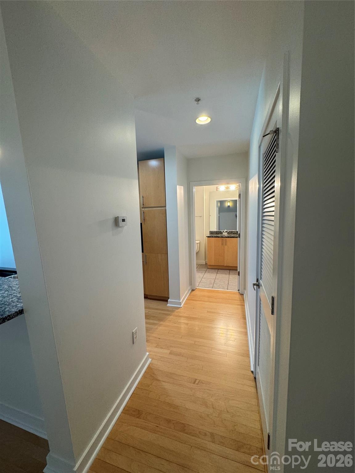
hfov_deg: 85.7
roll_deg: +1.8
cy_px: 236
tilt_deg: -5.7
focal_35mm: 14
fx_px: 191
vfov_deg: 102.1
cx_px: 178
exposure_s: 1/120
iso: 160
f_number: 2.2
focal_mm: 2.22
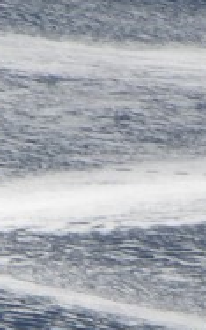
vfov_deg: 1.3
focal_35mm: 1624
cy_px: 272
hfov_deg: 0.8
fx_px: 14577
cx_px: 173
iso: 50
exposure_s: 1/539
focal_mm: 71.2
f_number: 7.4
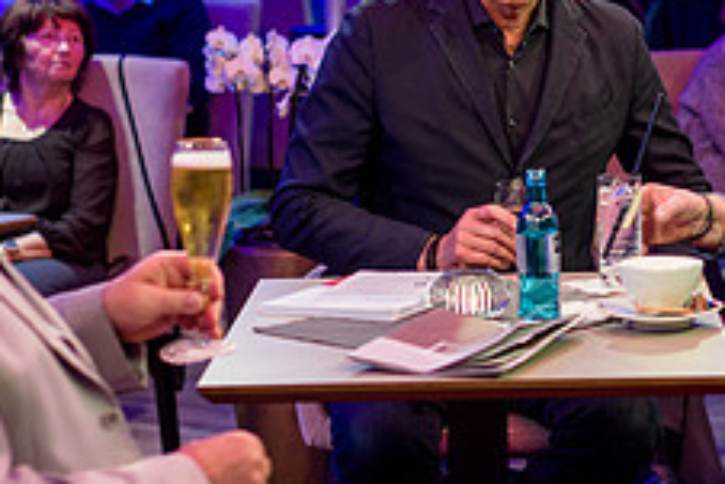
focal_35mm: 141
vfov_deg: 9.7
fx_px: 2841
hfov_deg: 14.5
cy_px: 91
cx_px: 526
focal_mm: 55
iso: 800
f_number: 2.2
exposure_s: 1/100
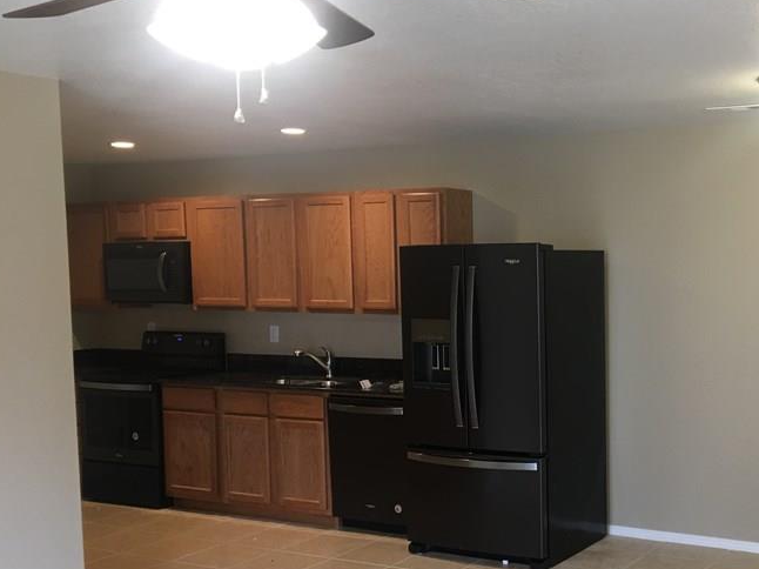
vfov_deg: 31.3
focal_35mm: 46
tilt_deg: -4.6
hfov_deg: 39.8
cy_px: 361
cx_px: 591
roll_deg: -0.2
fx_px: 1008
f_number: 2.2
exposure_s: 1/30
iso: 80
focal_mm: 4.15
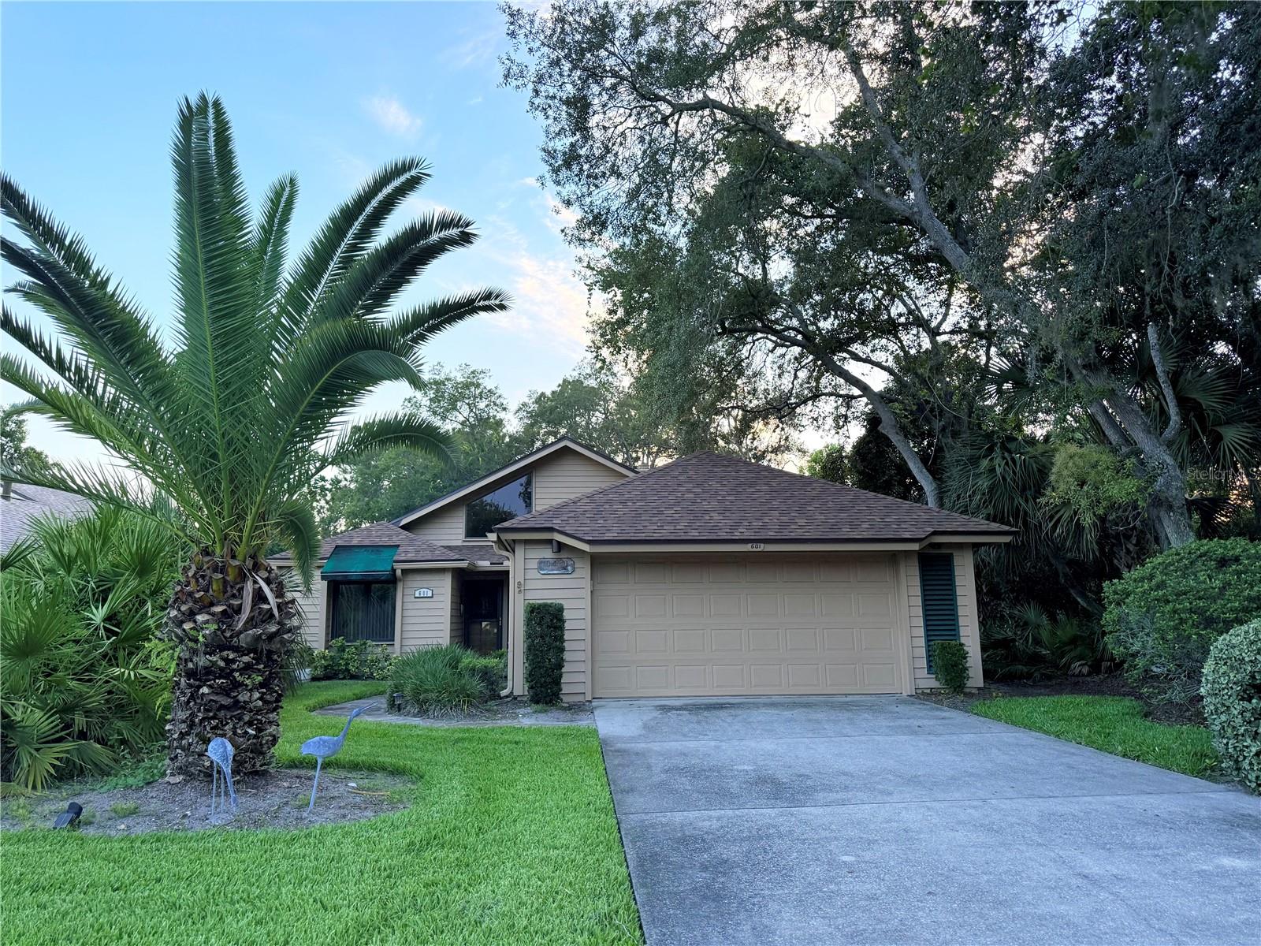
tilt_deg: +9.6
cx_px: 630
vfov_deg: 56.8
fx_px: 874
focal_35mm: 24
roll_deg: +0.9
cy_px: 473
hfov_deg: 71.6
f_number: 1.78
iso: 200
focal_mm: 6.76
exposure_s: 1/96
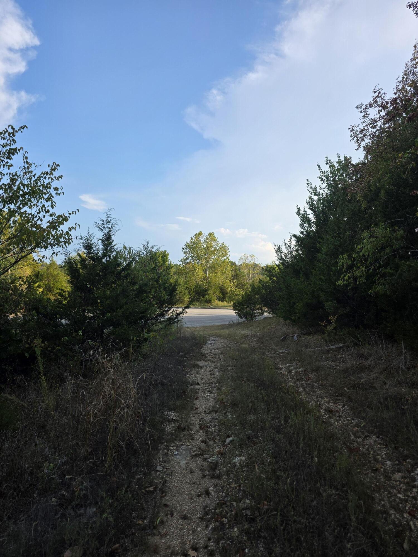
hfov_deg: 58.9
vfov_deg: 73.9
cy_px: 278
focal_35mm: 23
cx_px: 209
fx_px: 370
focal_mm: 6.3
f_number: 1.7
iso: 80
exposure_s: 1/2134
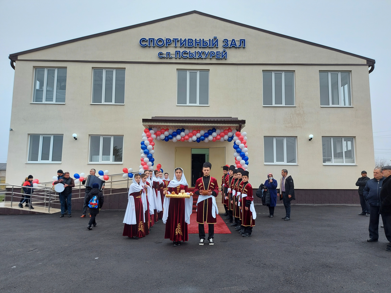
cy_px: 146
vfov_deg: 56.8
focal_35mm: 24
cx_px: 196
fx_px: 271
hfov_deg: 71.6
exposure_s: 1/230
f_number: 1.8
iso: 32
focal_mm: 5.23
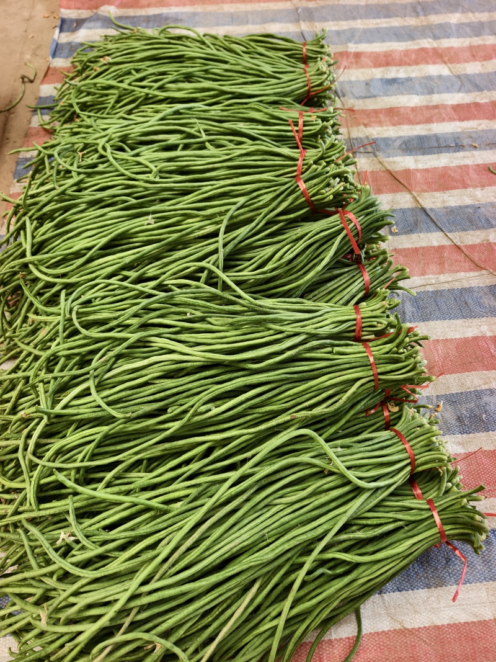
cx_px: 248
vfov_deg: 73.9
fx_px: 439
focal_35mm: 23
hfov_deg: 58.9
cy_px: 331
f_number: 1.75
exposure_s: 1/100
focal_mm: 8.67
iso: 451
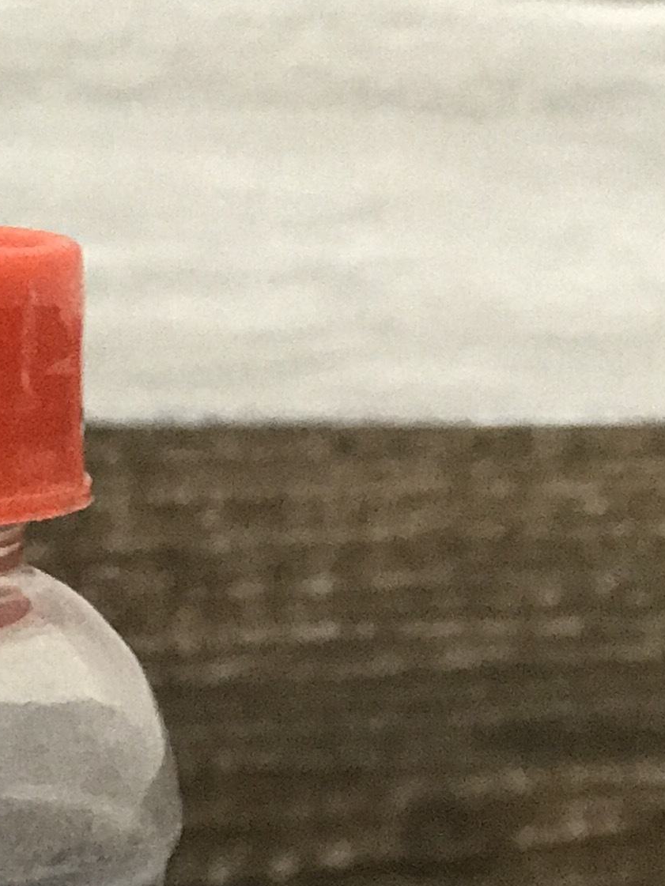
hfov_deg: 7.2
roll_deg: -0.2
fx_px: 5250
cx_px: -281
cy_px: 1067
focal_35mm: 205
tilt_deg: -13.7
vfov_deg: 9.5
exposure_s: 1/50
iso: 200
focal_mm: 6.6
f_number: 2.8
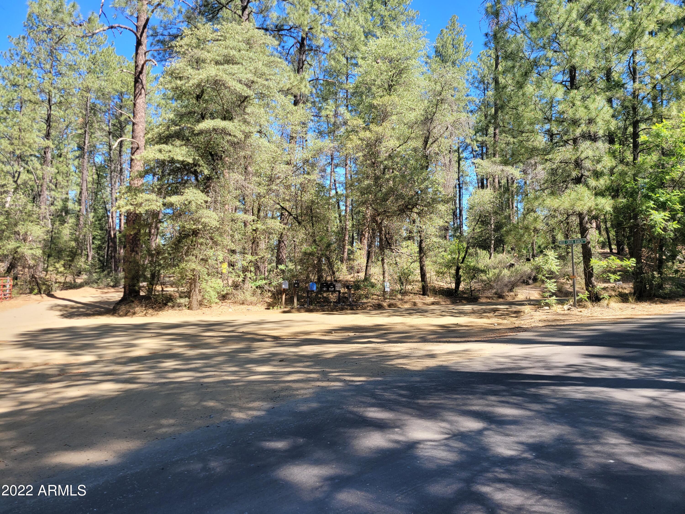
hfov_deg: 67.3
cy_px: 257
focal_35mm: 26
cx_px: 342
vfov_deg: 53.1
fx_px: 515
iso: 40
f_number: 1.8
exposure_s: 1/640
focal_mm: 5.4
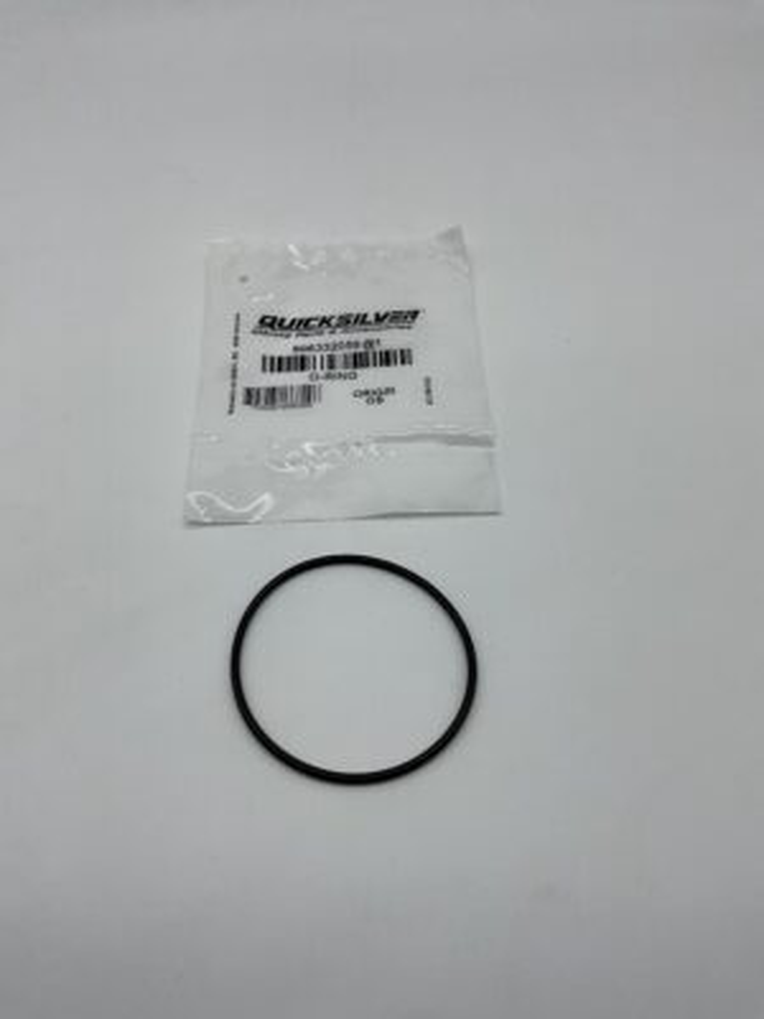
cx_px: 382
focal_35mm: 29
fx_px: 853
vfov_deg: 61.7
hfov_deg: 48.2
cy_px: 510
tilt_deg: -58.0
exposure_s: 1/1626
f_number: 1.8
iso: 16
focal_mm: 3
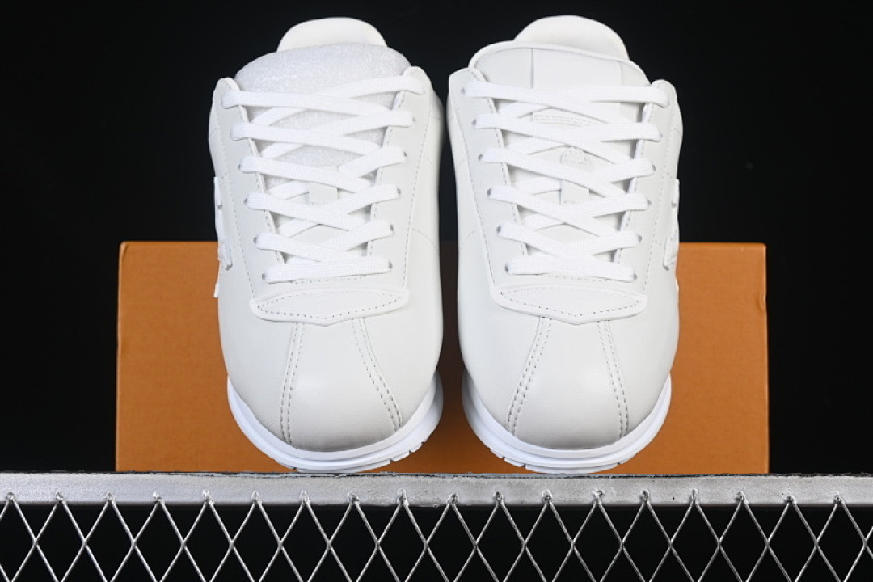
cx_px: 436
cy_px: 291
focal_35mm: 75
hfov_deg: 27.0
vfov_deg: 18.2
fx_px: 1819
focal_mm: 50
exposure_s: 1/80
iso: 160
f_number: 8
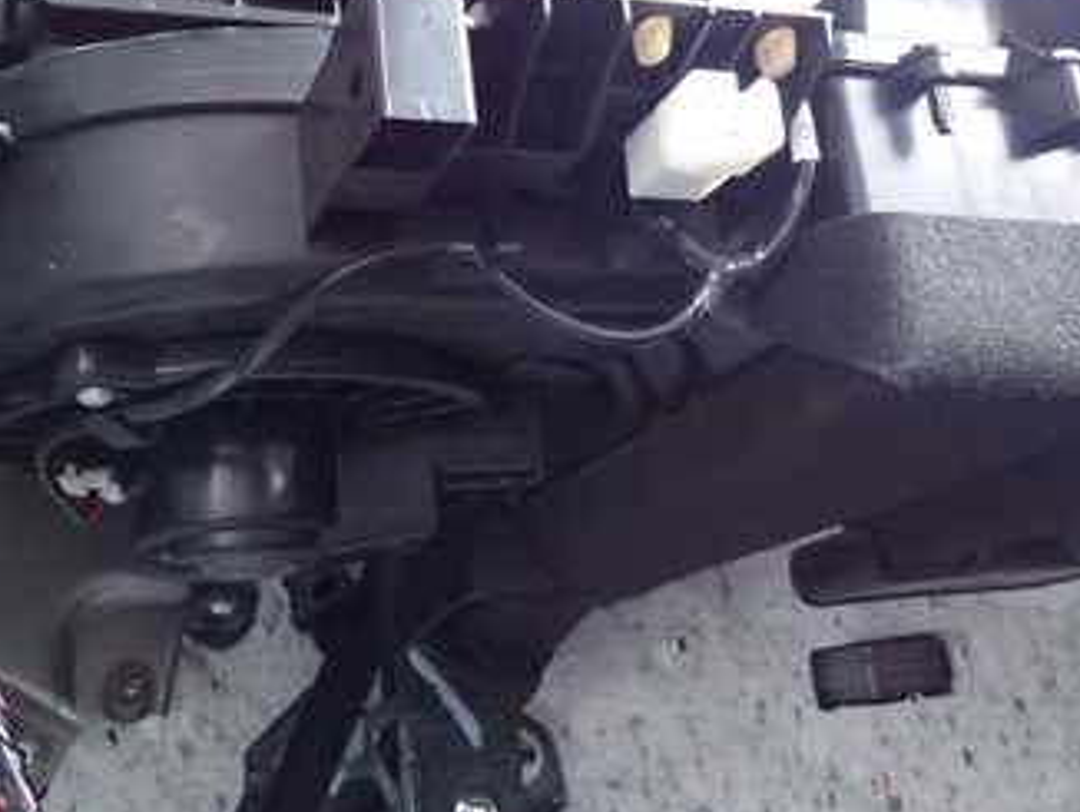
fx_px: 1436
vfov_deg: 31.1
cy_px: 219
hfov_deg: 41.2
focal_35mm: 46
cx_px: 513
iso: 800
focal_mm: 4.5
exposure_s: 1/15
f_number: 2
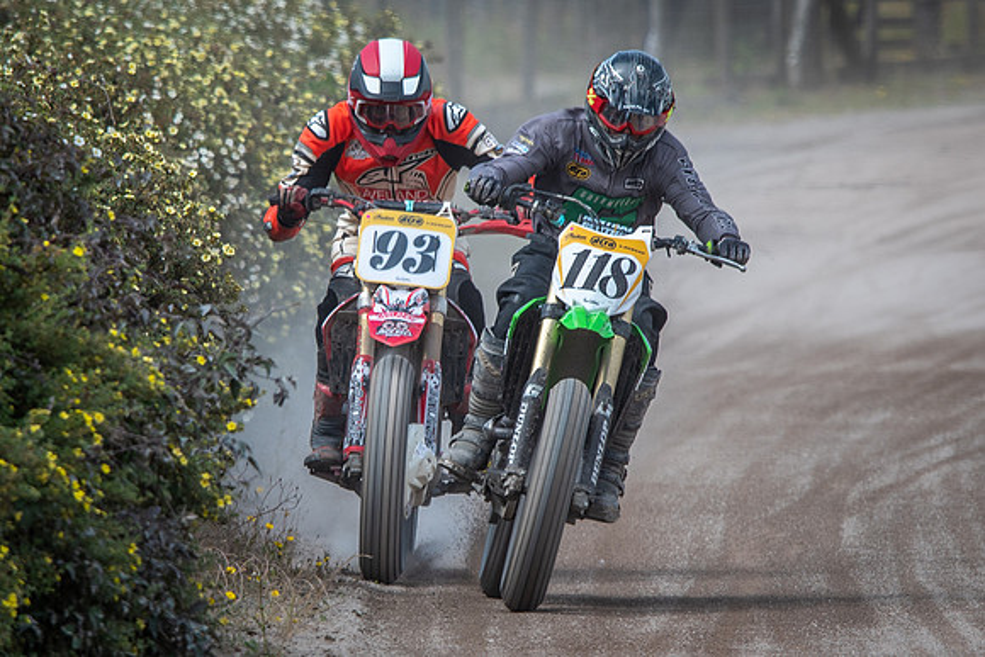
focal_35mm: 1079
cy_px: 353
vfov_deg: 1.3
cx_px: 464
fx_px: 29527
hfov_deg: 1.9
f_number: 8
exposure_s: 1/320
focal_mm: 500
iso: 100
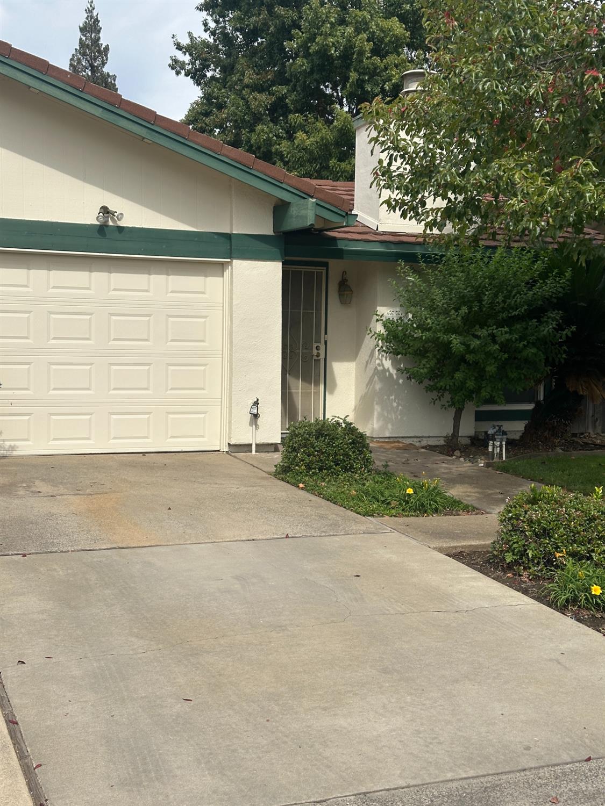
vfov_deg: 39.7
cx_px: 302
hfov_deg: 30.3
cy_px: 403
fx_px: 1119
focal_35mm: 48
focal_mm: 6.86
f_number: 1.78
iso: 64
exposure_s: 1/4367
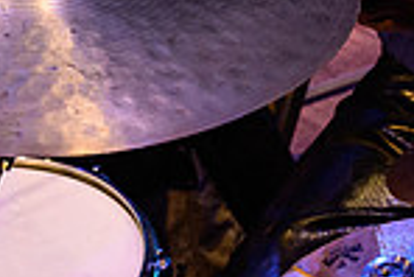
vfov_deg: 1.3
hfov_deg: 2.0
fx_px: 11833
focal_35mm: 1028
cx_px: 428
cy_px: -245
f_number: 8
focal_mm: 175
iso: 4000
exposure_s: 1/320
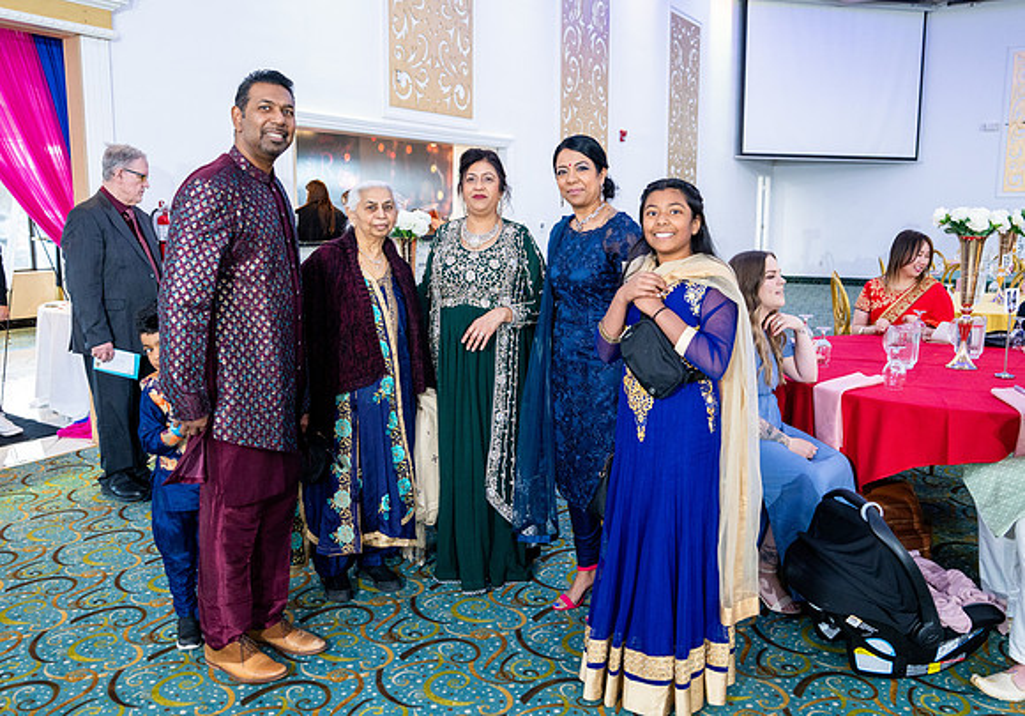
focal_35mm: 28
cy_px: 358
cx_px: 503
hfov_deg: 64.2
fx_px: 817
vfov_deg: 47.3
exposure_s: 1/125
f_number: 2.8
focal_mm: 24
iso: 1250
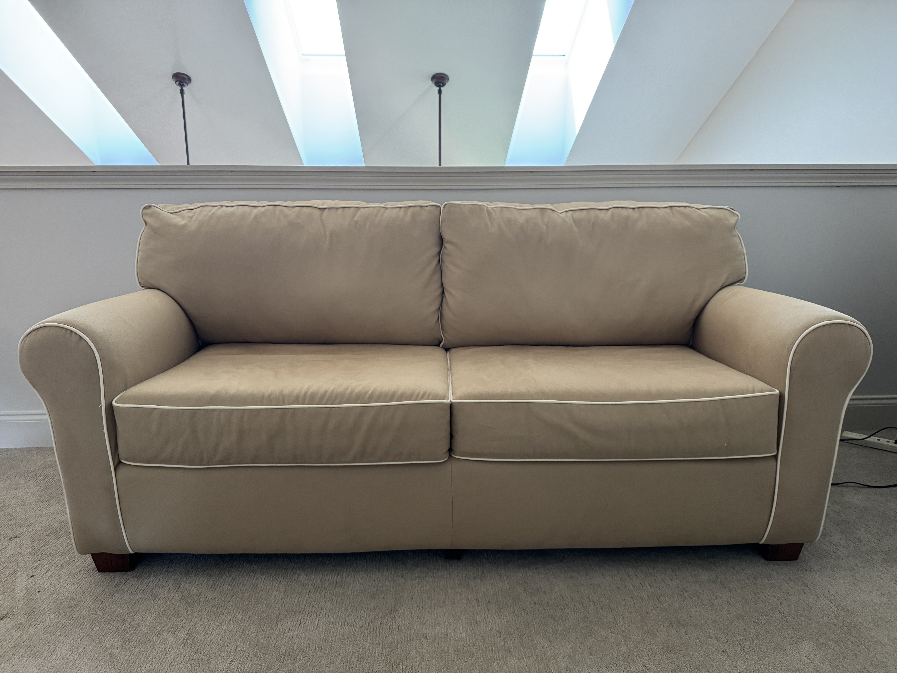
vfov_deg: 56.8
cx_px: 448
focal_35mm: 24
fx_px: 622
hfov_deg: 71.6
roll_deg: +0.2
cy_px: 336
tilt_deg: -13.0
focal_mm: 6.76
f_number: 1.78
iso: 400
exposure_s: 1/60
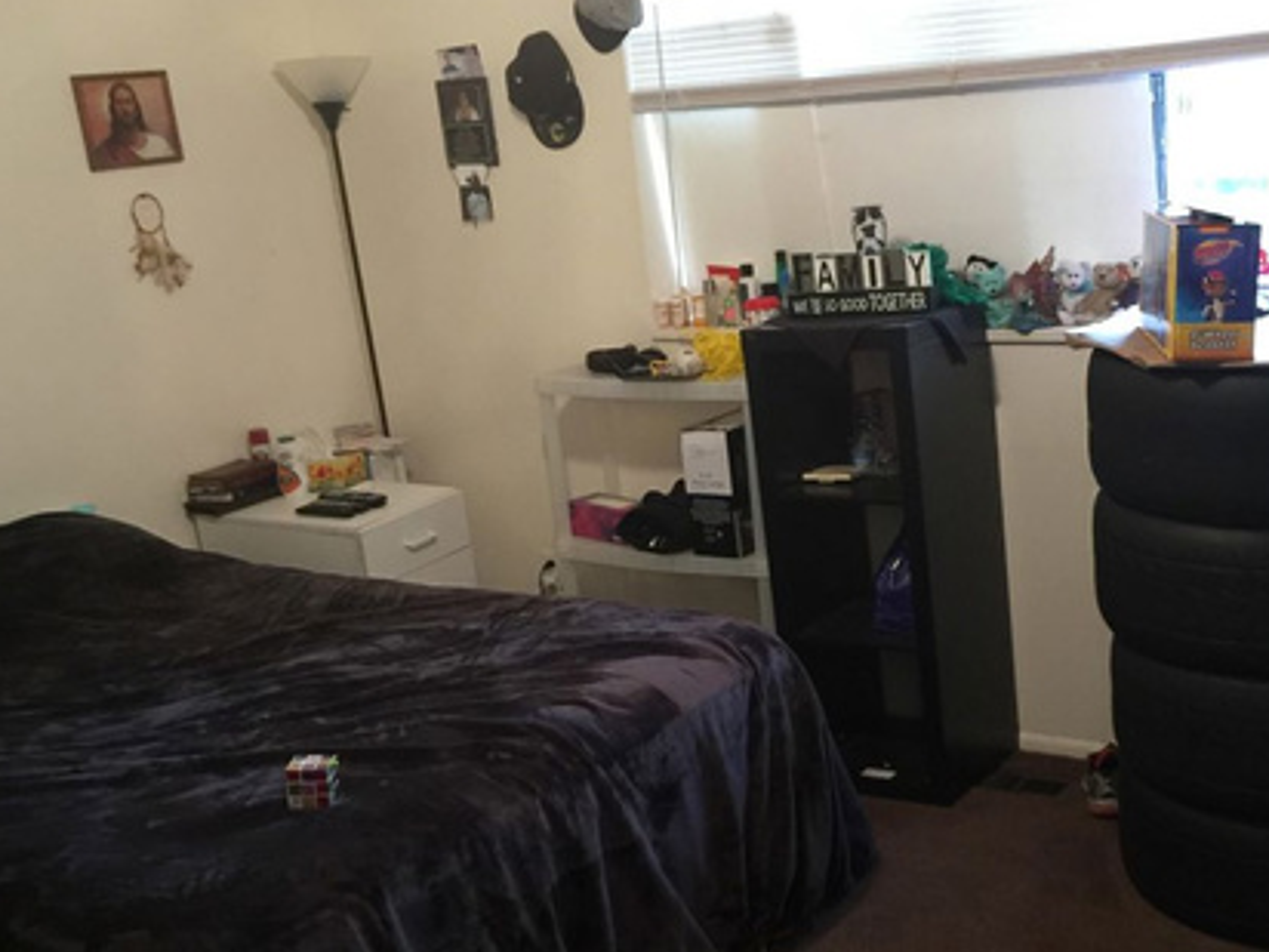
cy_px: 607
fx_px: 1650
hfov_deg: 41.5
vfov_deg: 32.0
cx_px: 847
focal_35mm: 45
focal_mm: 4.15
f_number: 2.2
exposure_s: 1/8
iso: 125
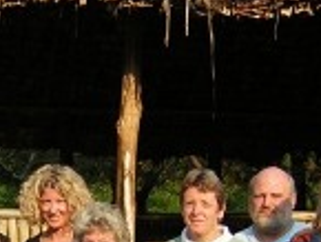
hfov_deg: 17.7
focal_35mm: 111
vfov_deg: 13.0
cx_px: 122
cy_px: 286
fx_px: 1030
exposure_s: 1/385
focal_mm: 4.7
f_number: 2.6
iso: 50
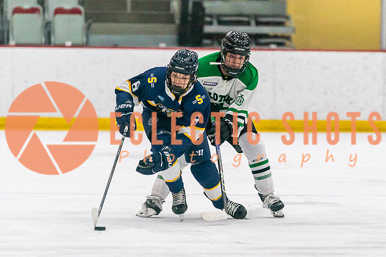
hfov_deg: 5.0
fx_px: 4460
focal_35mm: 416
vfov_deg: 3.3
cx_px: 221
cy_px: 169
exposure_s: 1/1250
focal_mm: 200
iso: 3200
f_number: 2.8
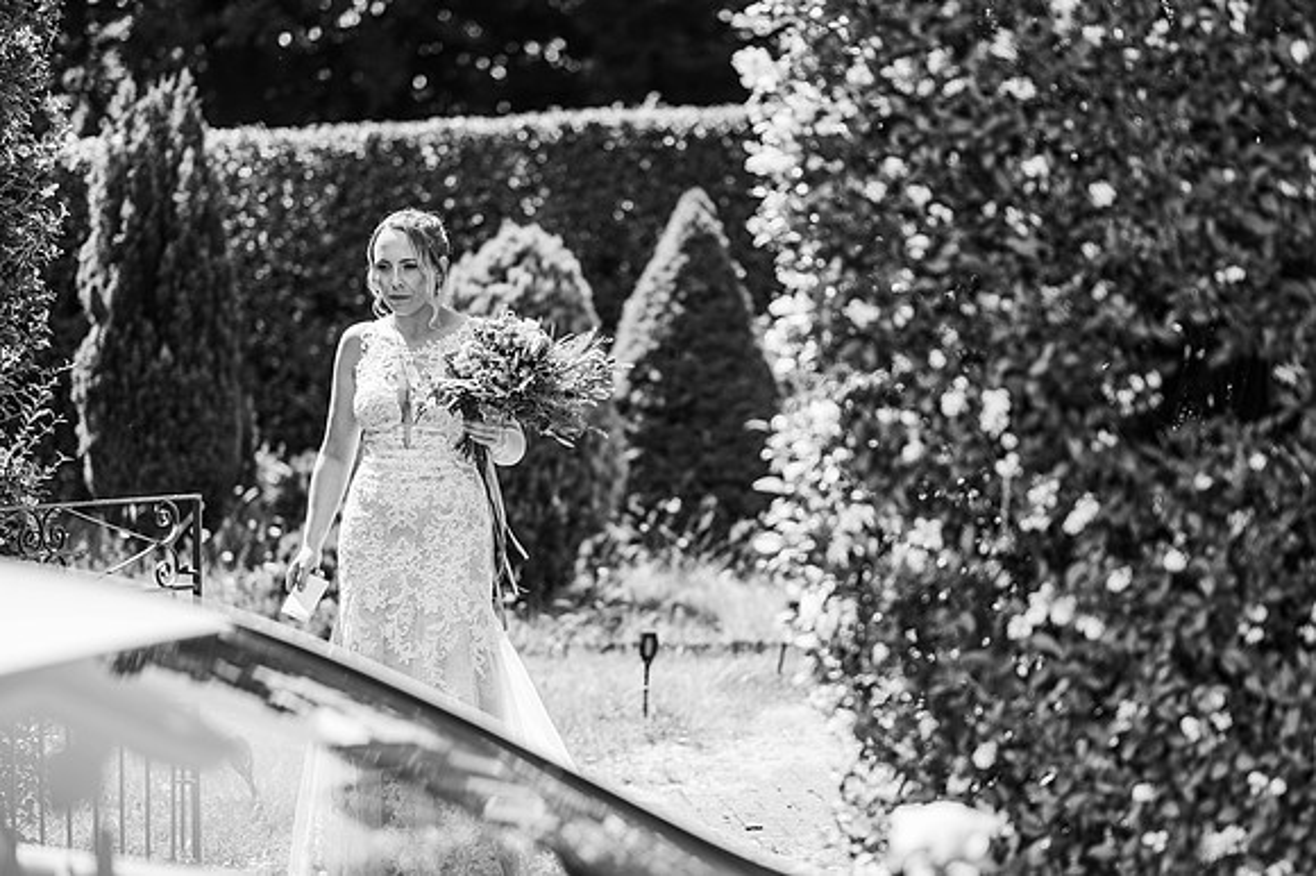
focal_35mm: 85
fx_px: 3105
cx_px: 658
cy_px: 438
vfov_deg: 16.1
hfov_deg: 23.9
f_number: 1.8
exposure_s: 1/1600
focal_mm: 85
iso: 100
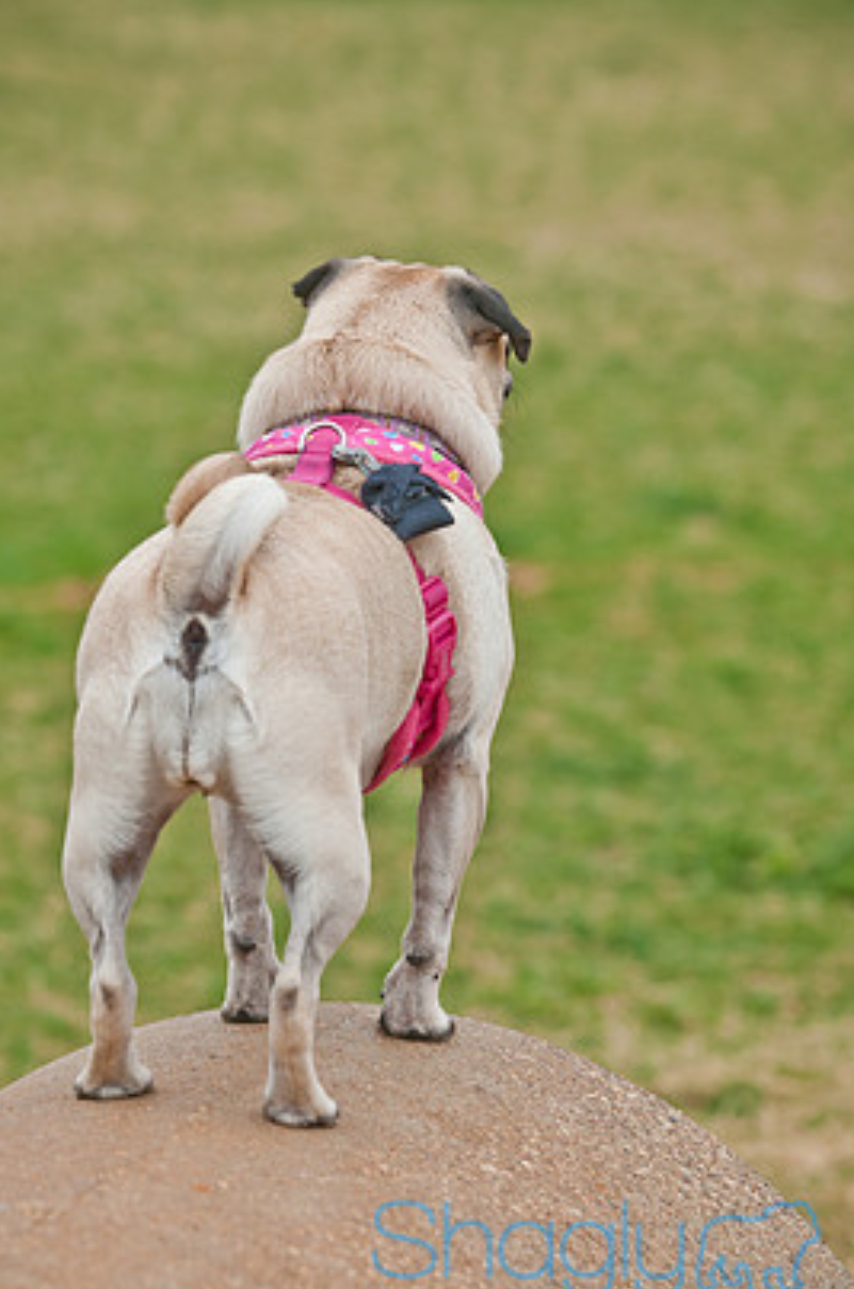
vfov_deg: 9.5
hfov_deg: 6.3
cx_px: 398
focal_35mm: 218
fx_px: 7790
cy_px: 681
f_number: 5
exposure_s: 1/400
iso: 200
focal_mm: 130
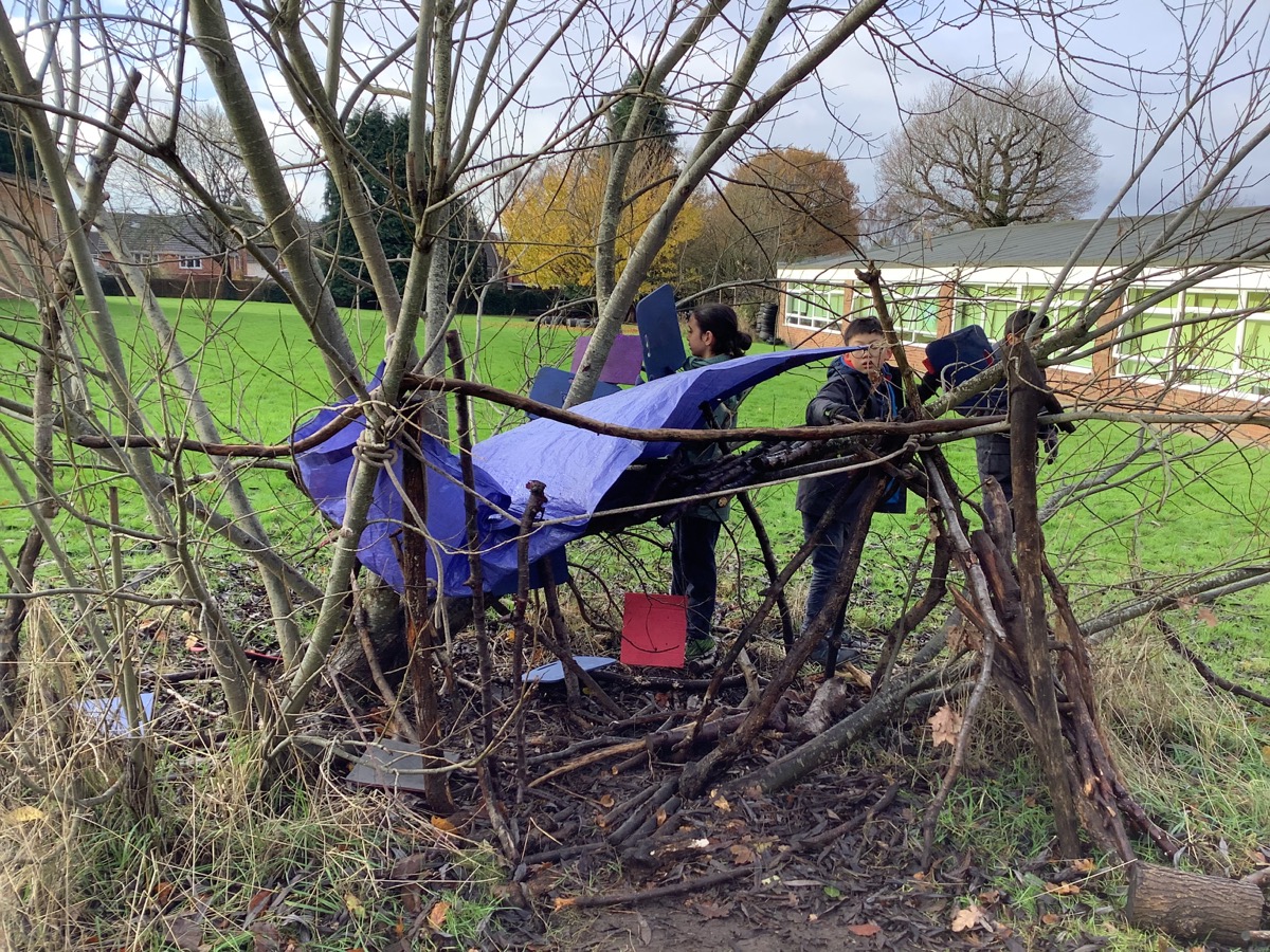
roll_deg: -1.5
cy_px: 476
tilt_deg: -9.6
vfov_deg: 45.4
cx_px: 635
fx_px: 1137
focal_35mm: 31
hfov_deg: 58.4
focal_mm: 3.3
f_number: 2.4
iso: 25
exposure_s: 1/142
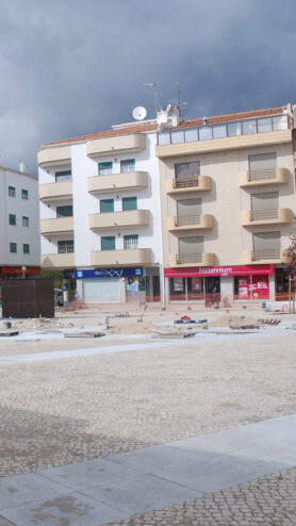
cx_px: -1
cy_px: 263
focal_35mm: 43
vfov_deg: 47.4
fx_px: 600
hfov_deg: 26.2
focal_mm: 18
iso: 100
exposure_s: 1/250
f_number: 8
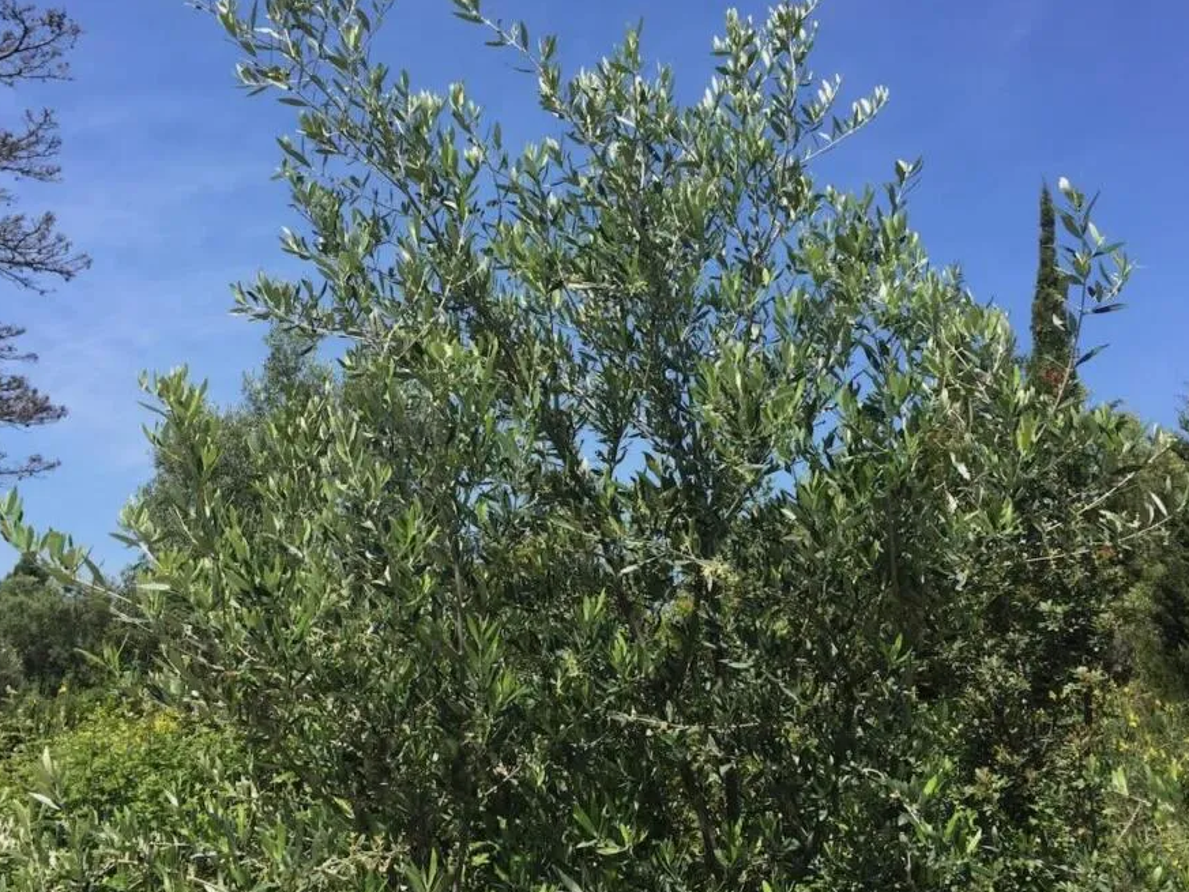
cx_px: 573
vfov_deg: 41.8
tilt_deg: +11.9
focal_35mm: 34
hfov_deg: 53.9
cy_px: 455
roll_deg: -4.4
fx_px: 1168
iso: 32
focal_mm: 4.15
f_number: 2.2
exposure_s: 1/1276
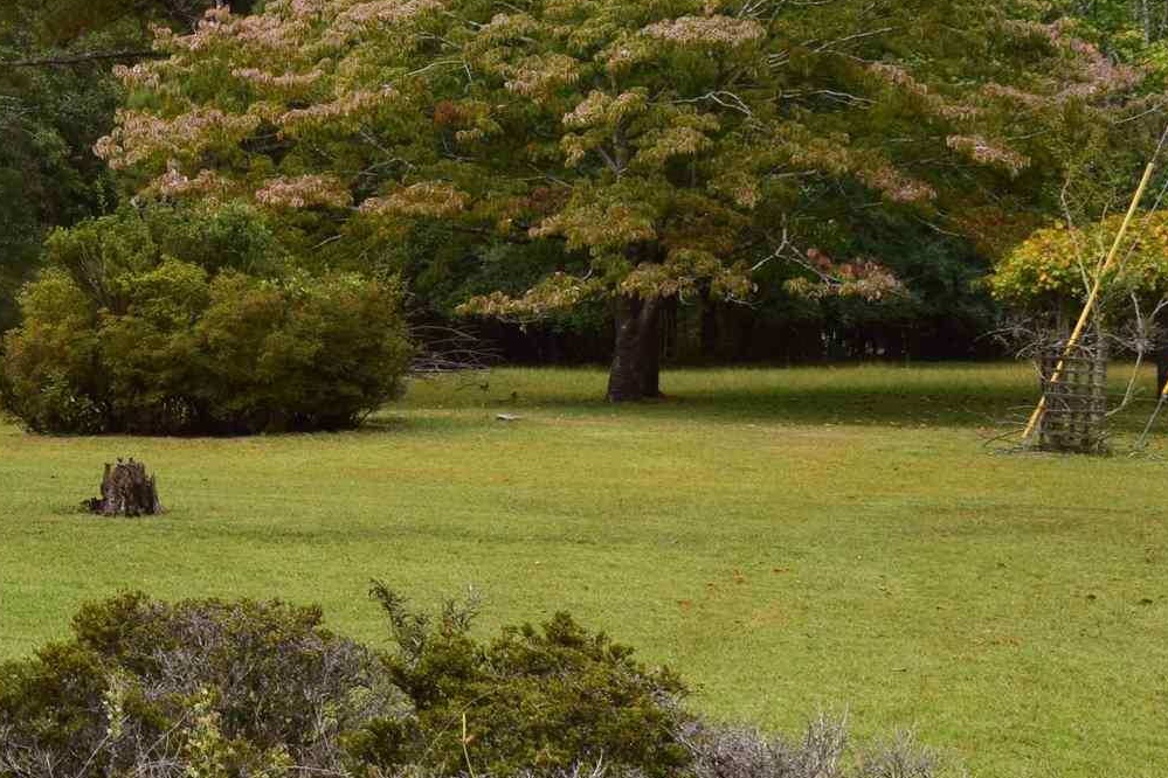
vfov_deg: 16.3
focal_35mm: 83
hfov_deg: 21.3
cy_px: 169
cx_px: -483
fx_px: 2693
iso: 400
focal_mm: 18
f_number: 11
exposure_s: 1/400
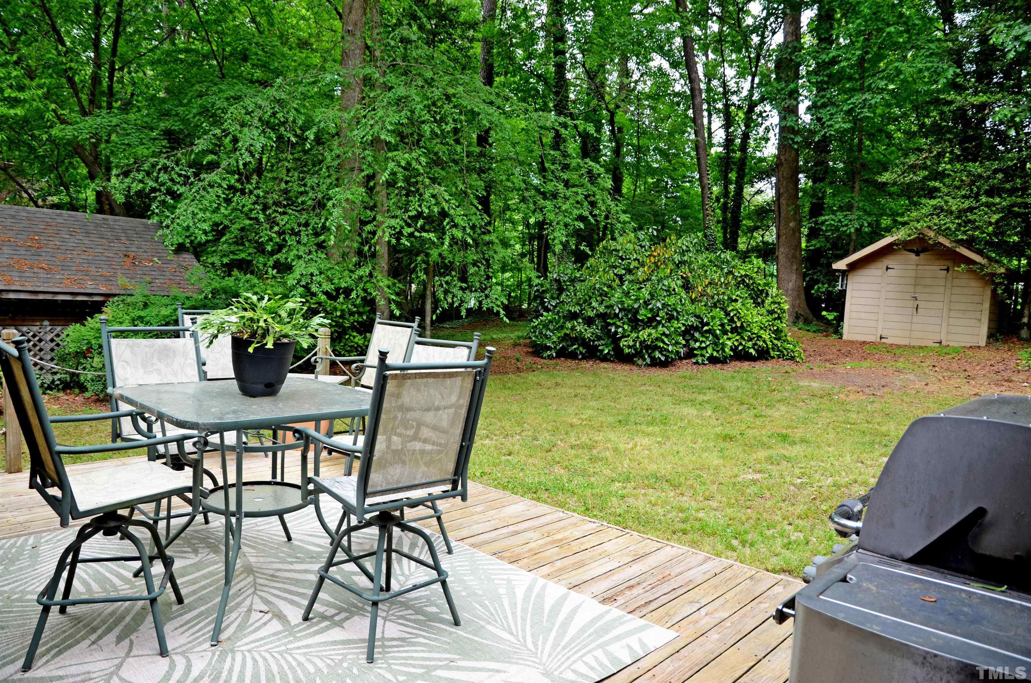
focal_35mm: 24
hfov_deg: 73.9
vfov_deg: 52.9
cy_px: 342
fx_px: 686
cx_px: 516
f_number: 6.3
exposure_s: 1/160
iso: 200
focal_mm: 16
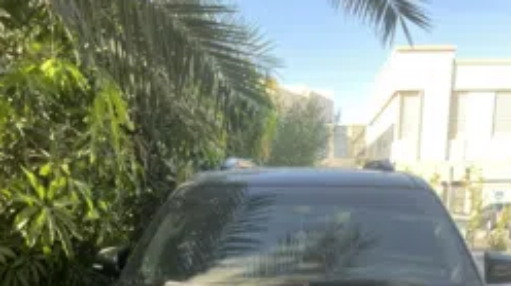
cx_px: 272
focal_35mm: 44
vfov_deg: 23.4
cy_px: 387
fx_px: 596
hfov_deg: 46.4
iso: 32
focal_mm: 5.1
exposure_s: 1/251
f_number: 1.6
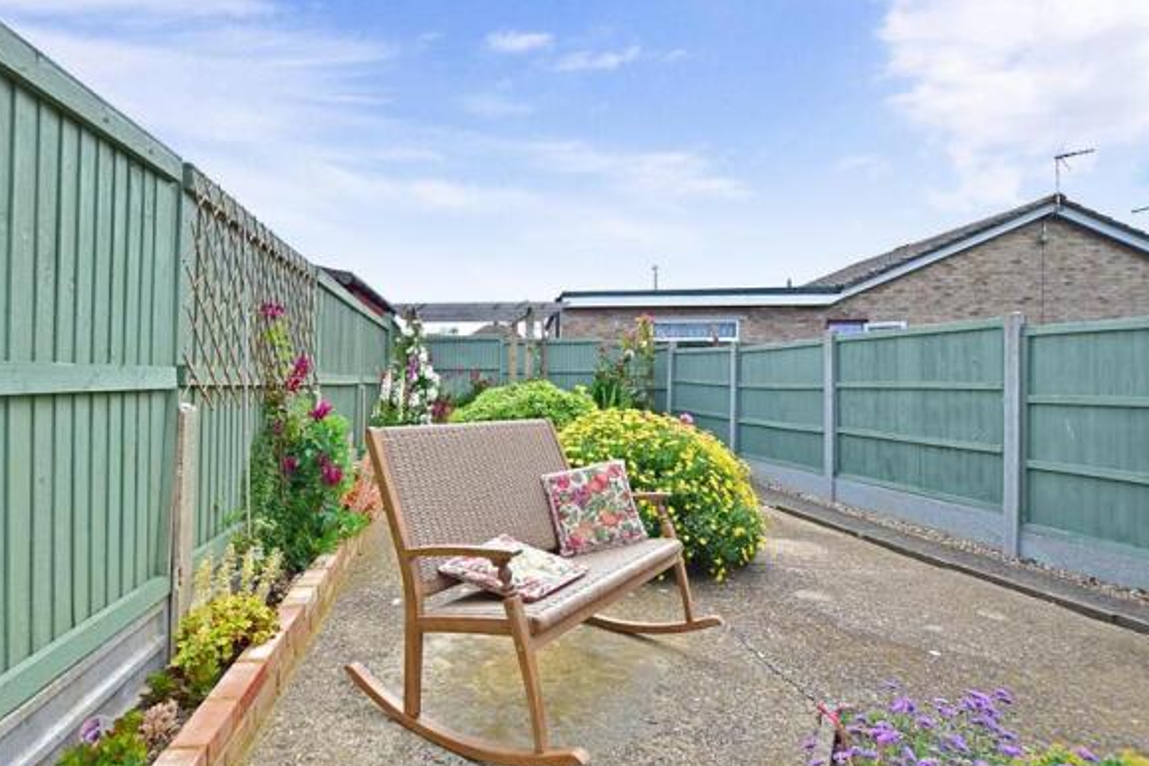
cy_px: 400
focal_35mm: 17
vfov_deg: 70.4
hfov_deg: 92.9
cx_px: 512
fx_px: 543
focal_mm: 10
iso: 200
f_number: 8
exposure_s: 1/250
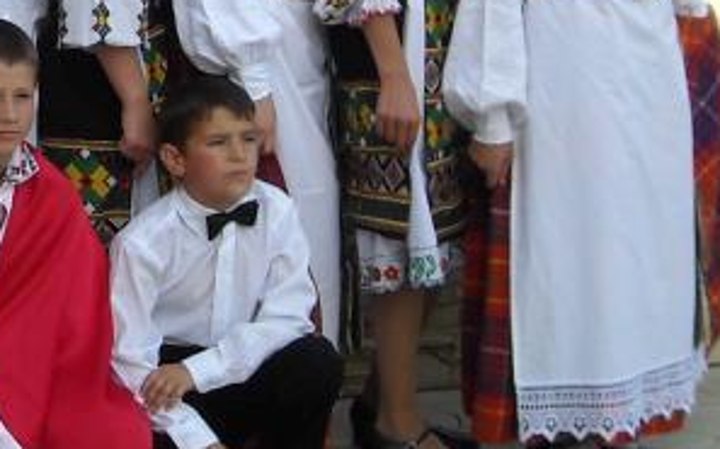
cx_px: -104
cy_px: -150
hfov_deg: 16.8
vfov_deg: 10.6
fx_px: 2352
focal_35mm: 120
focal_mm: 5.7
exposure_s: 1/323
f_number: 2.8
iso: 64
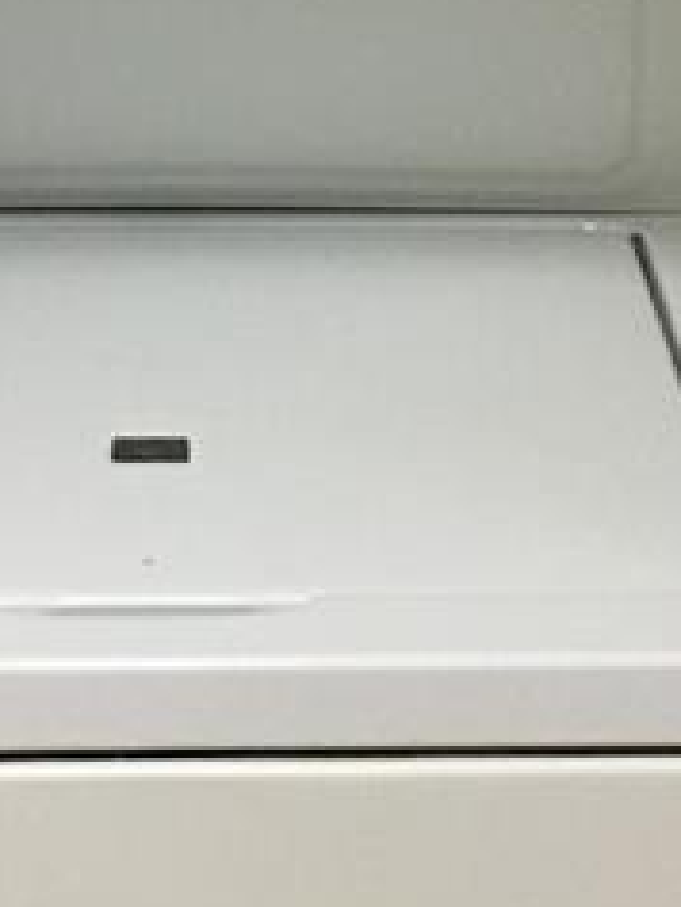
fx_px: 3852
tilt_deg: -15.4
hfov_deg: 10.1
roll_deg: -1.8
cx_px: 363
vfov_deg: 13.2
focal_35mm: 147
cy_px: -57
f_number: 2.2
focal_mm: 4.15
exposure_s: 1/30
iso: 125
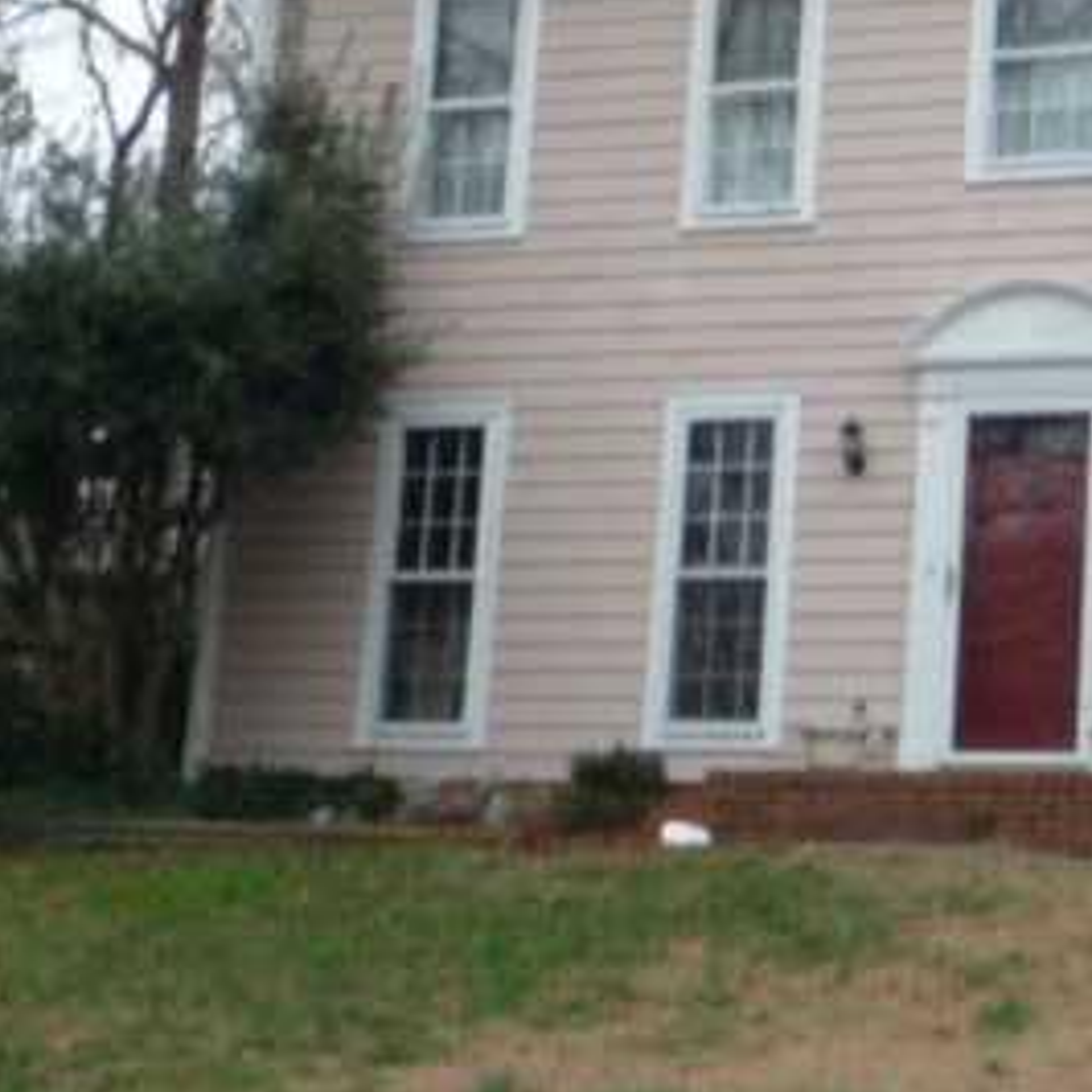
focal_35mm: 117
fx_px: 4176
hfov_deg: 14.5
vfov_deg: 14.8
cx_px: 1227
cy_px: 148
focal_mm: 5.3
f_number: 3.3
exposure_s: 1/160
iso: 200
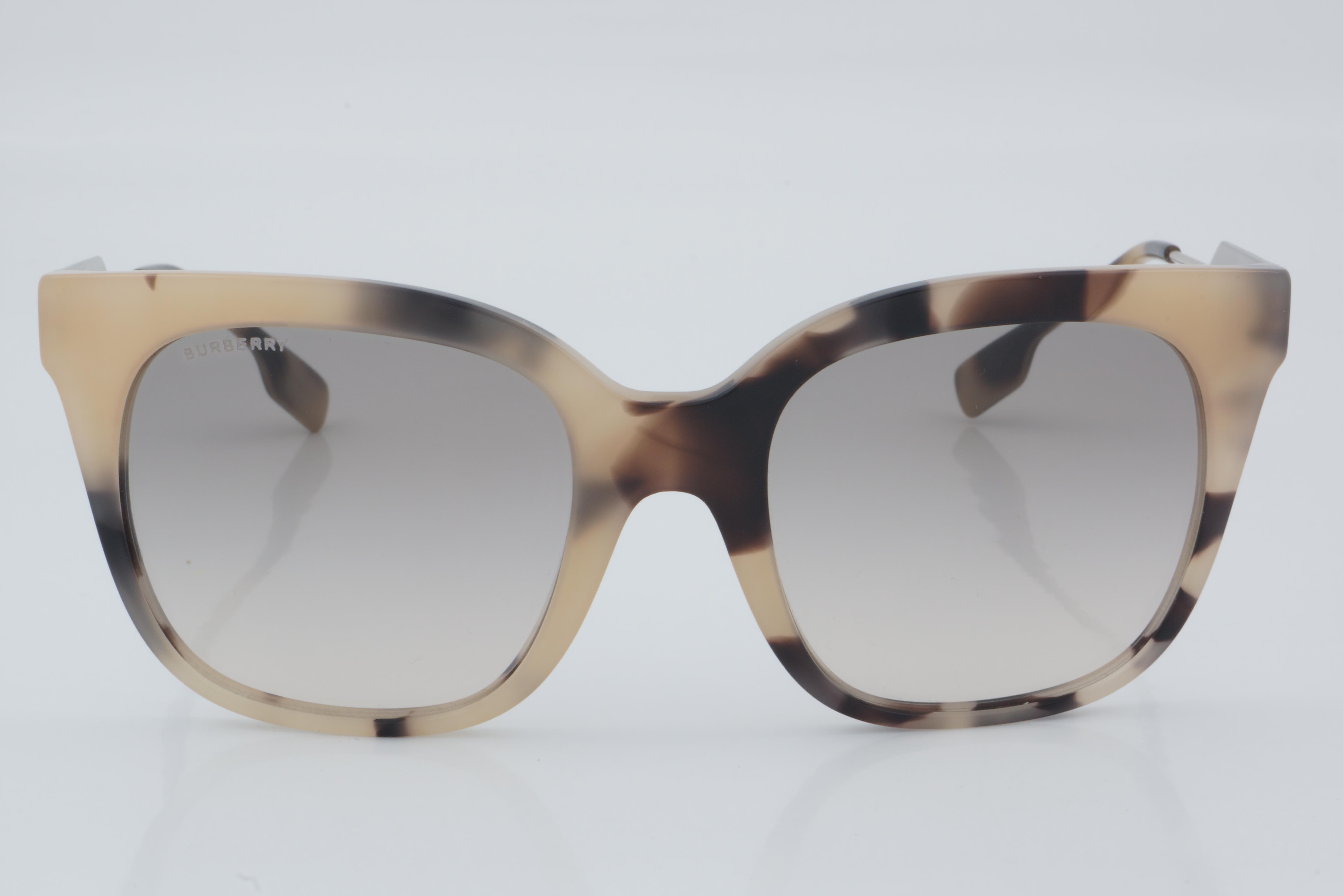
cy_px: 448
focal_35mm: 82
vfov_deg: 16.6
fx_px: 3077
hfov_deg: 24.6
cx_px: 672
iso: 100
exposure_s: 1/4
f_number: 32
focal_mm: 55
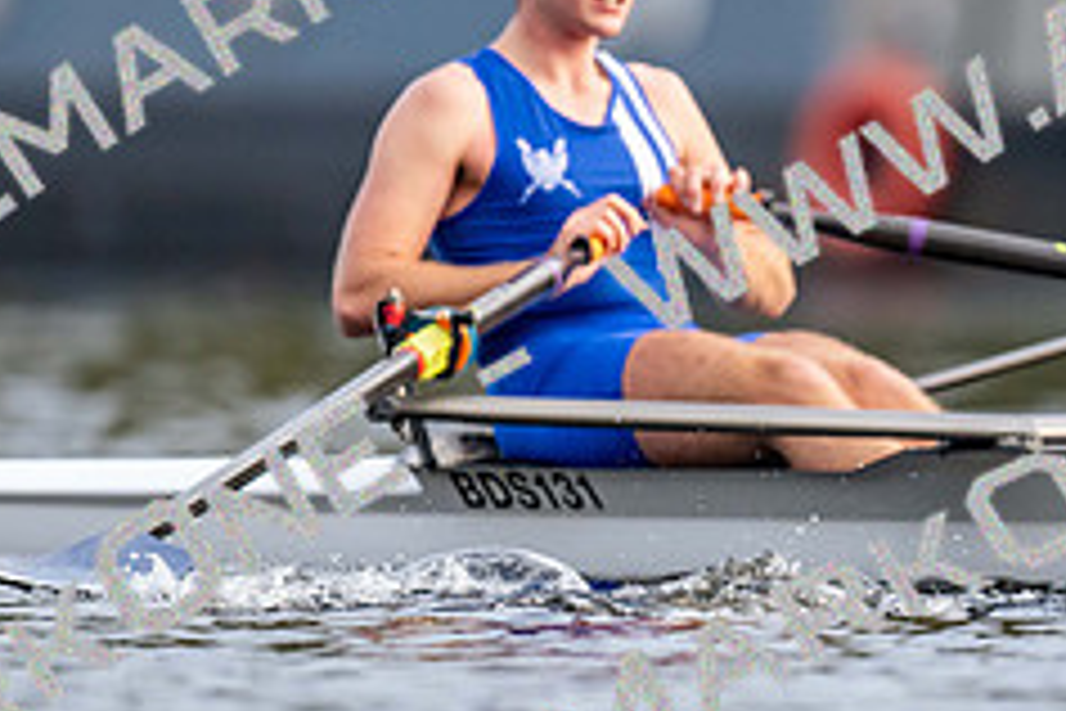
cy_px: 344
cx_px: 1160
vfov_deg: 0.9
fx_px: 43525
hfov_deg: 1.4
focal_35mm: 1470
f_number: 4
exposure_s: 1/2500
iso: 1400
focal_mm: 600
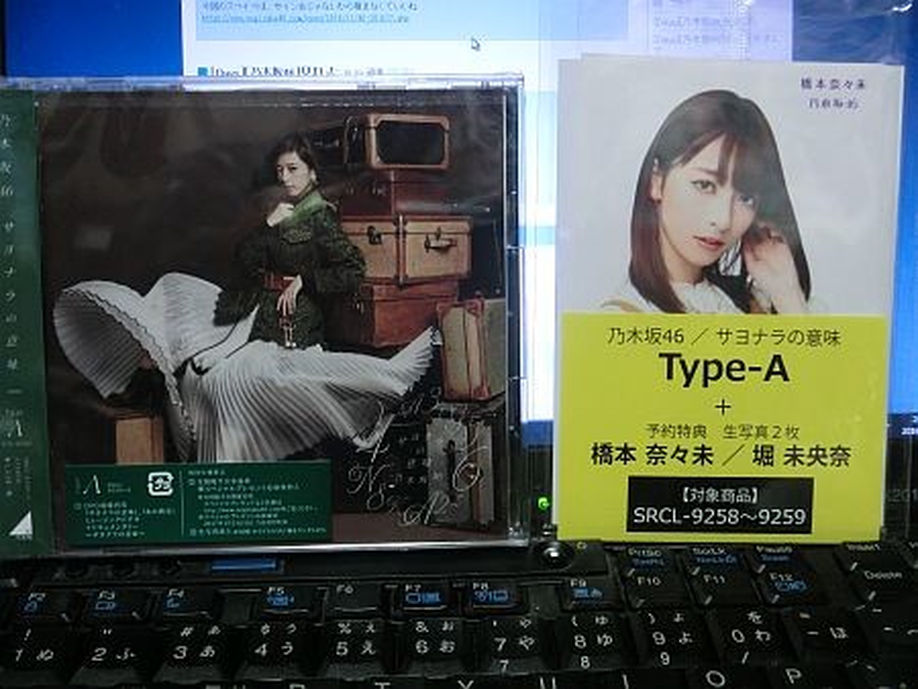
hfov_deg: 52.6
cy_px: 344
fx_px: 929
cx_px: 459
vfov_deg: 40.7
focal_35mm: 35
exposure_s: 1/50
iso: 800
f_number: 3.2
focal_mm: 6.1
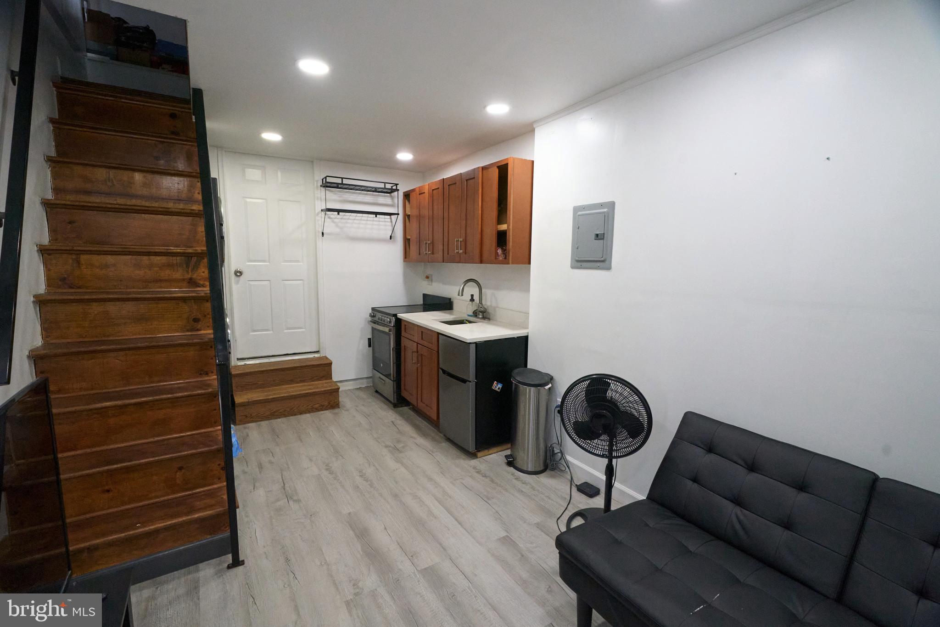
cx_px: 470
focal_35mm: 16
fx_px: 418
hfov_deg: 96.7
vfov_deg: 73.7
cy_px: 314
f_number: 8
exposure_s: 1/250
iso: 6400
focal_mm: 16
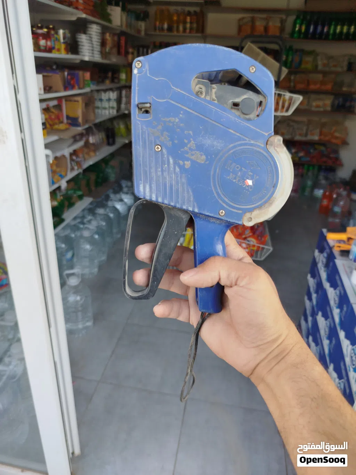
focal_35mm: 24
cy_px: 238
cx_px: 178
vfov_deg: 71.6
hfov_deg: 56.8
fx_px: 329
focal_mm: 5.31
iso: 50
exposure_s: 1/100
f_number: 1.7
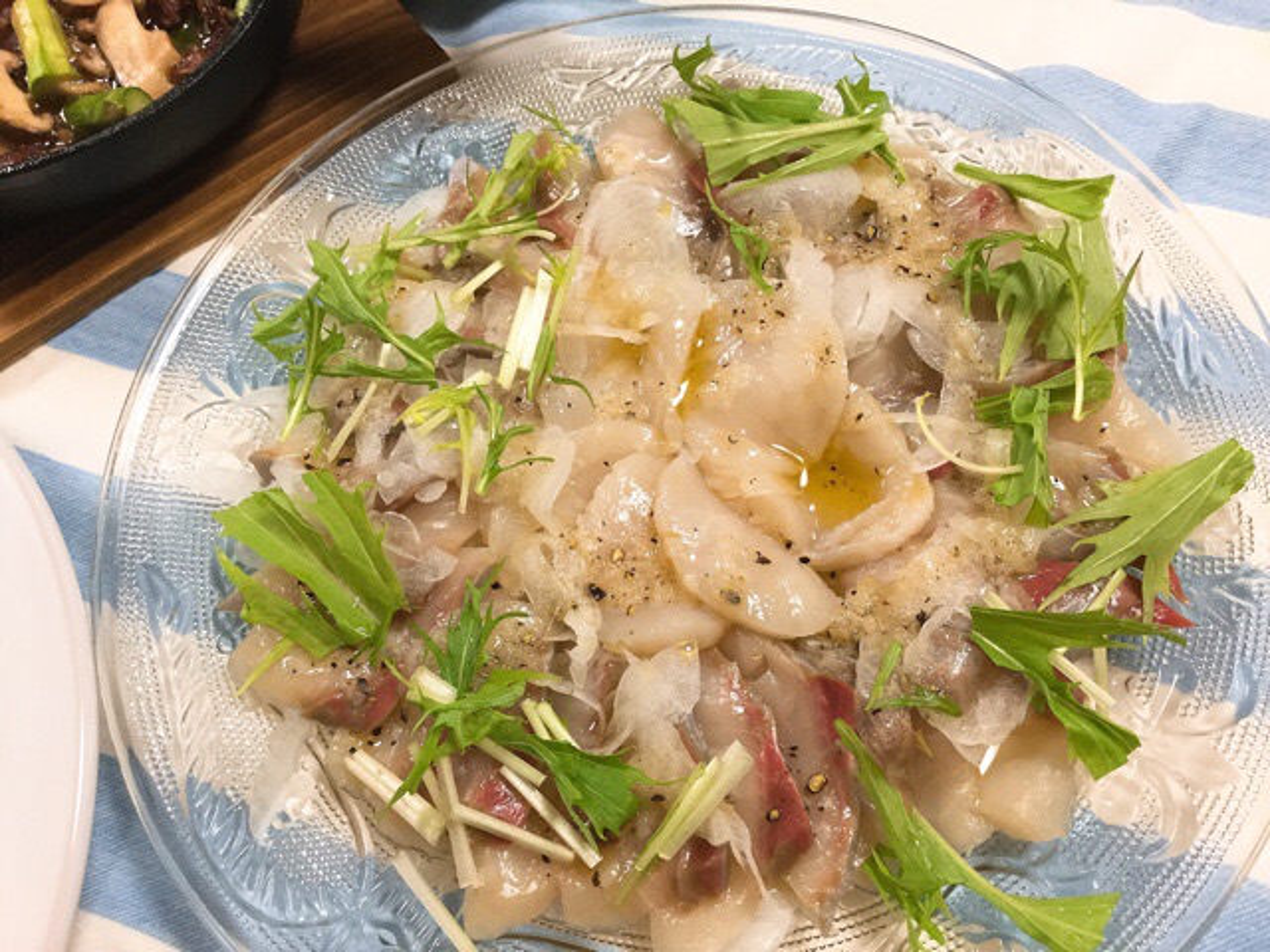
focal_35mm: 31
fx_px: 1137
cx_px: 635
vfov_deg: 45.4
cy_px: 476
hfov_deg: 58.4
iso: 100
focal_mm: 3.3
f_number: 2.4
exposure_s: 1/33
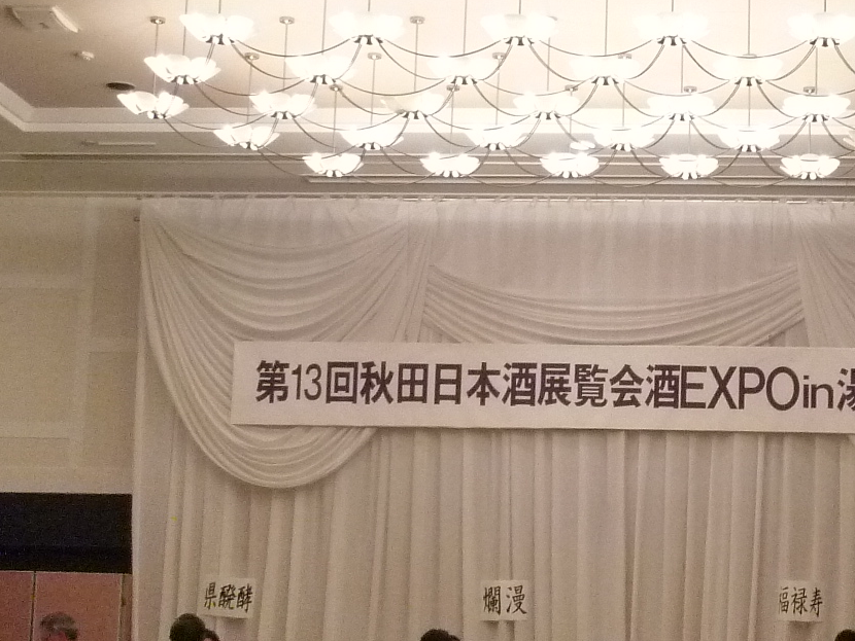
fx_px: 1828
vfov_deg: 19.9
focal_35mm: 74
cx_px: 690
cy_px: 340
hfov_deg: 25.8
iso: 400
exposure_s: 1/50
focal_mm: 4.3
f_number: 2.2
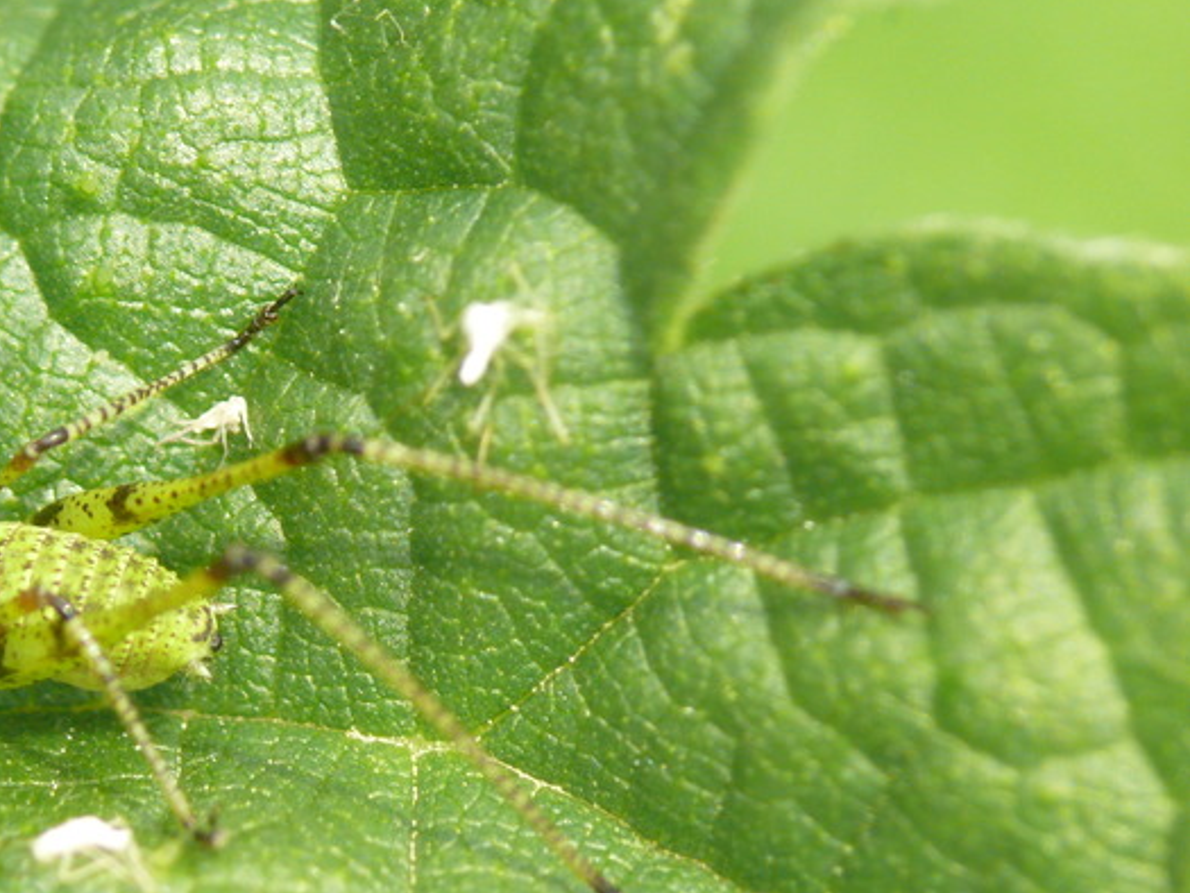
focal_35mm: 583
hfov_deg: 3.4
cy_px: 496
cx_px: 230
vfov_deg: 2.6
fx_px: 20046
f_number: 5.6
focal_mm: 75.9
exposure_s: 1/250
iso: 200
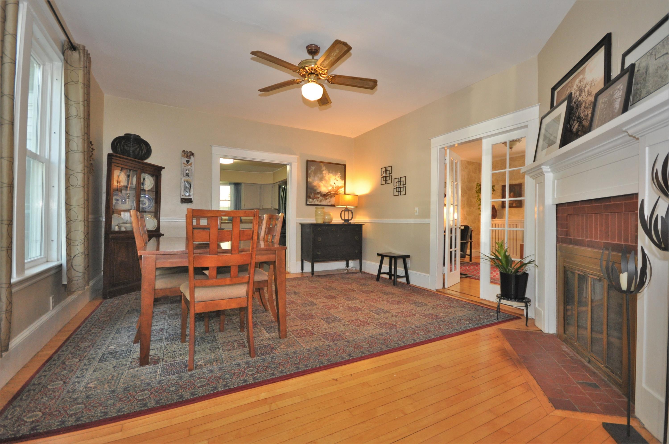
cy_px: 222
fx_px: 278
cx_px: 334
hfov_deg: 100.5
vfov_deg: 77.2
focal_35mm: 15
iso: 800
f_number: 4
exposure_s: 1/60
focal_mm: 10
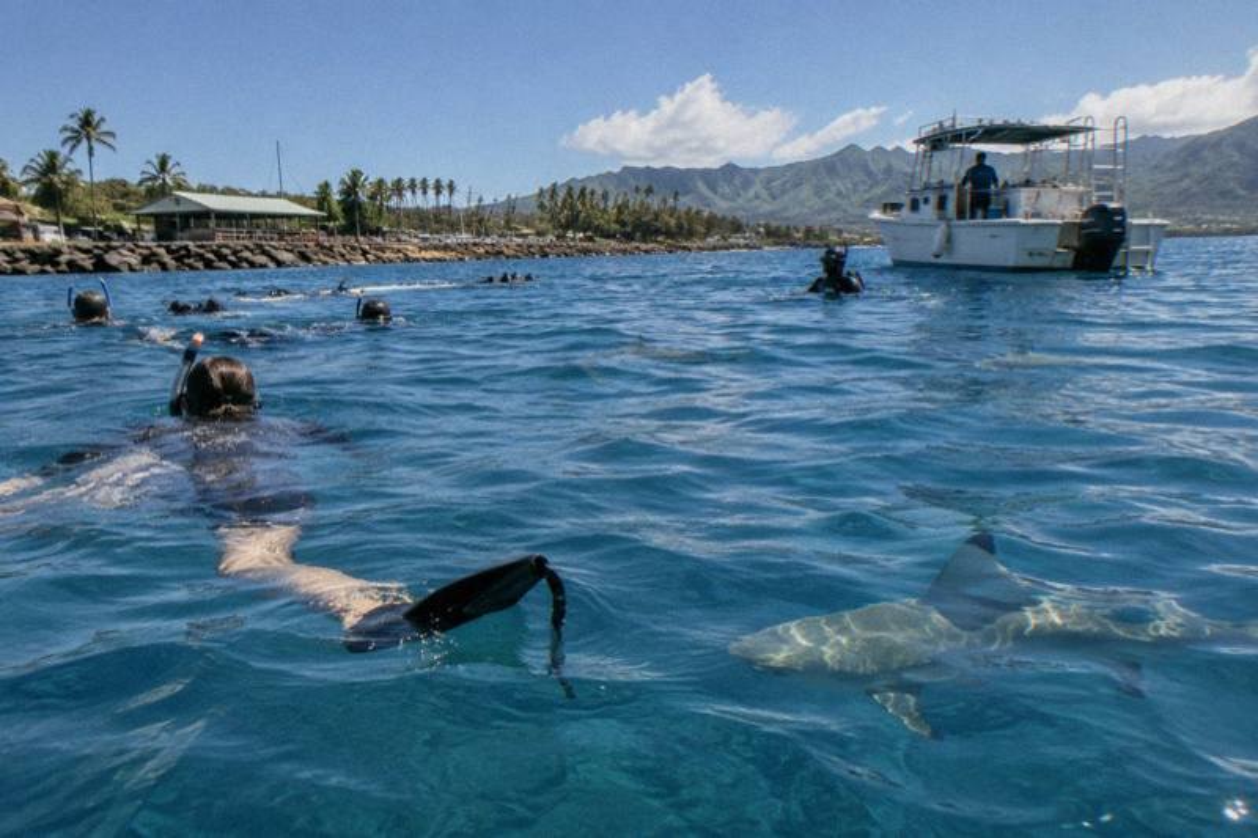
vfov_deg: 35.9
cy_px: 419
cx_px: 629
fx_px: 1293
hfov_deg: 51.9
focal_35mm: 37
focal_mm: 37
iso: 200
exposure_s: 1/1000
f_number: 4
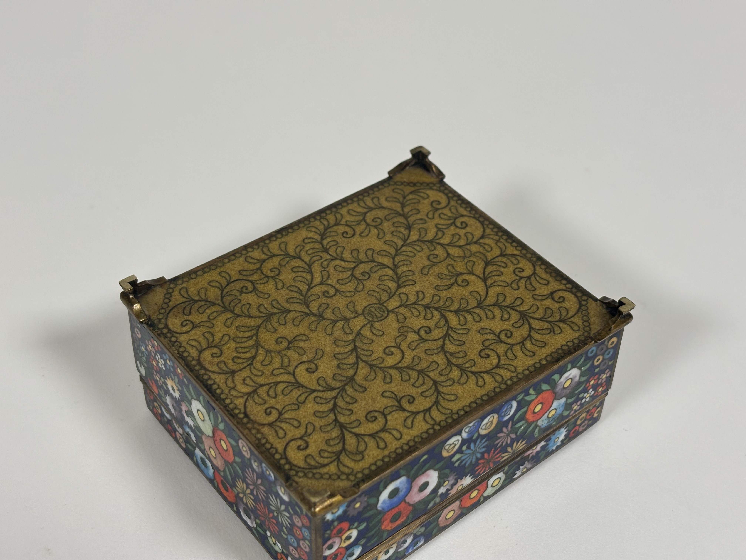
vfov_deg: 28.0
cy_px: 280
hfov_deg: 36.8
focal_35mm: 52
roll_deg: -1.4
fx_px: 1121
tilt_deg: -44.4
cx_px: 373
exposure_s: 1/50
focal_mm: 5.96
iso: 64
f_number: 1.6
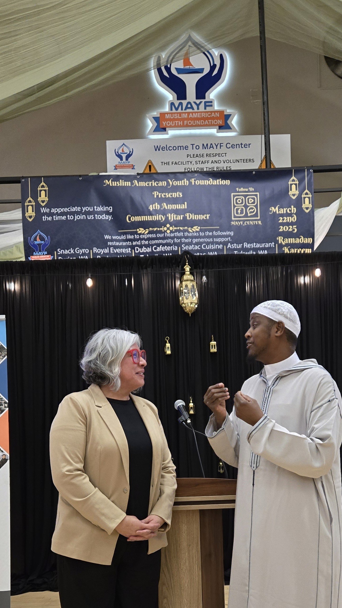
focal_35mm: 39
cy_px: 435
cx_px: 219
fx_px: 629
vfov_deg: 50.1
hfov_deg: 30.3
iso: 640
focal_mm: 5.4
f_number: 1.8
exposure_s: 1/120
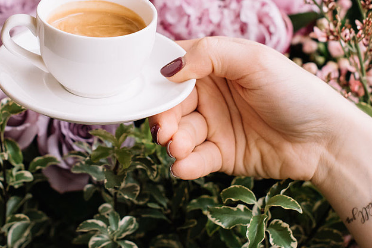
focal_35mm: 128
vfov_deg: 10.7
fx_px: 1323
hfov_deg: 16.0
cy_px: 40
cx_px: 106
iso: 640
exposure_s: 1/160
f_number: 3.5
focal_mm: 50
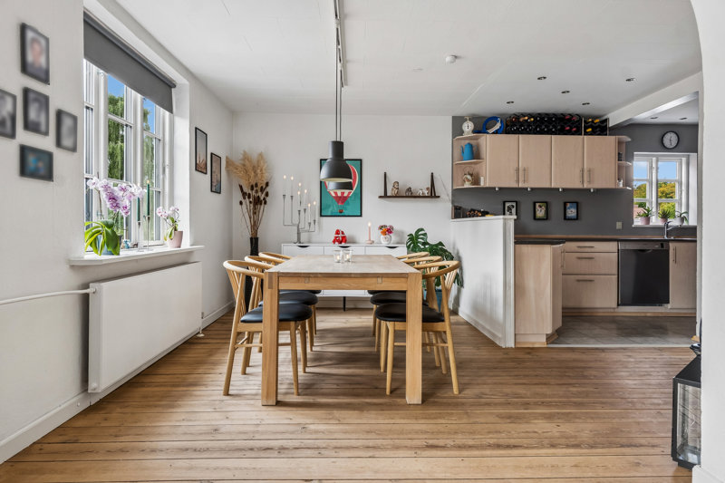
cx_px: 362
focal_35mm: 22
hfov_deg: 77.3
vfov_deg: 56.1
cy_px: 242
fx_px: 453
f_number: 8
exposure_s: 1/10
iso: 200
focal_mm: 15
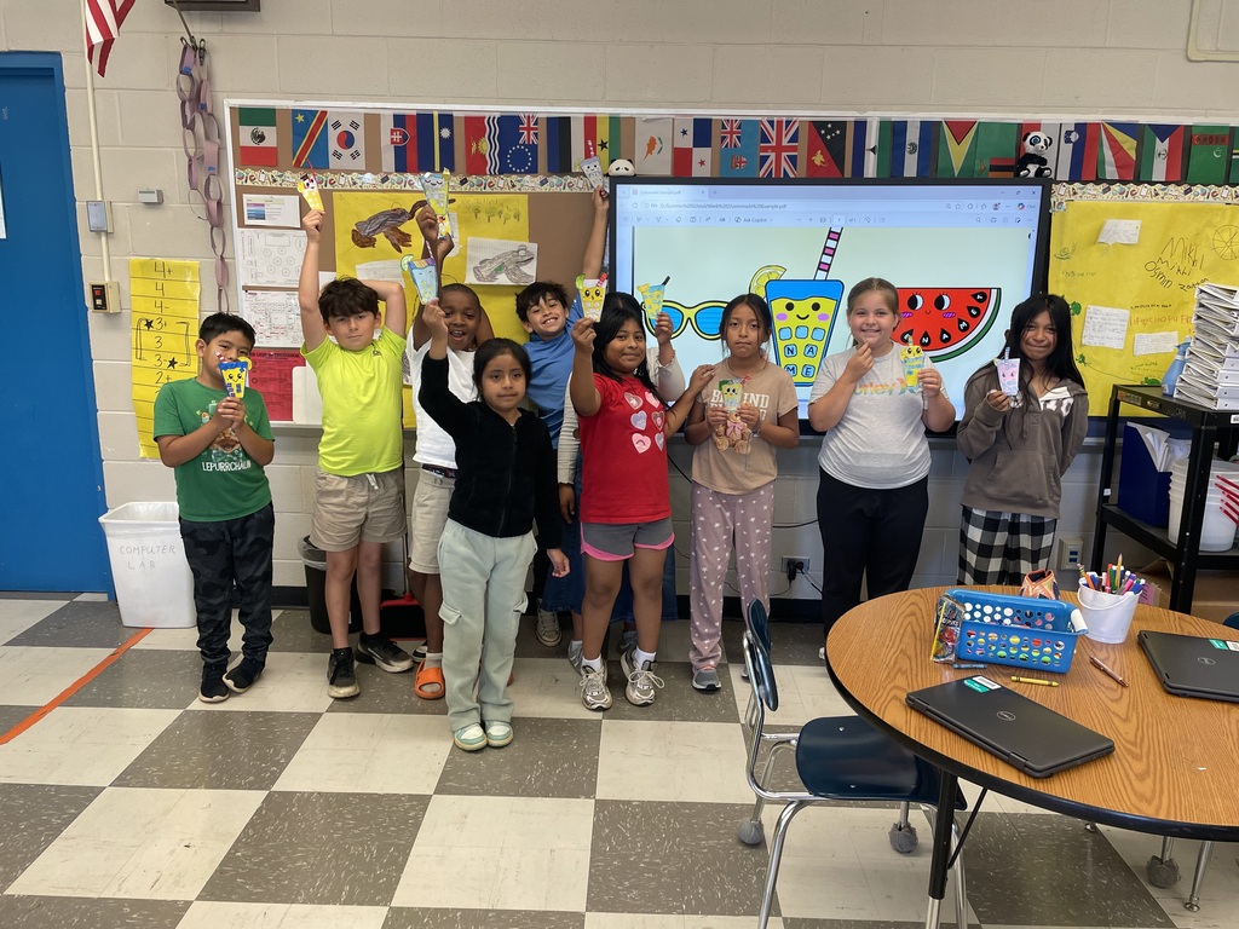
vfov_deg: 53.1
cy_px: 464
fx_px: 931
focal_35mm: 26
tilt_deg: -11.9
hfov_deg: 67.3
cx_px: 620
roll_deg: -1.6
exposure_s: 1/60
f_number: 1.6
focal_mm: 4.2
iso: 64
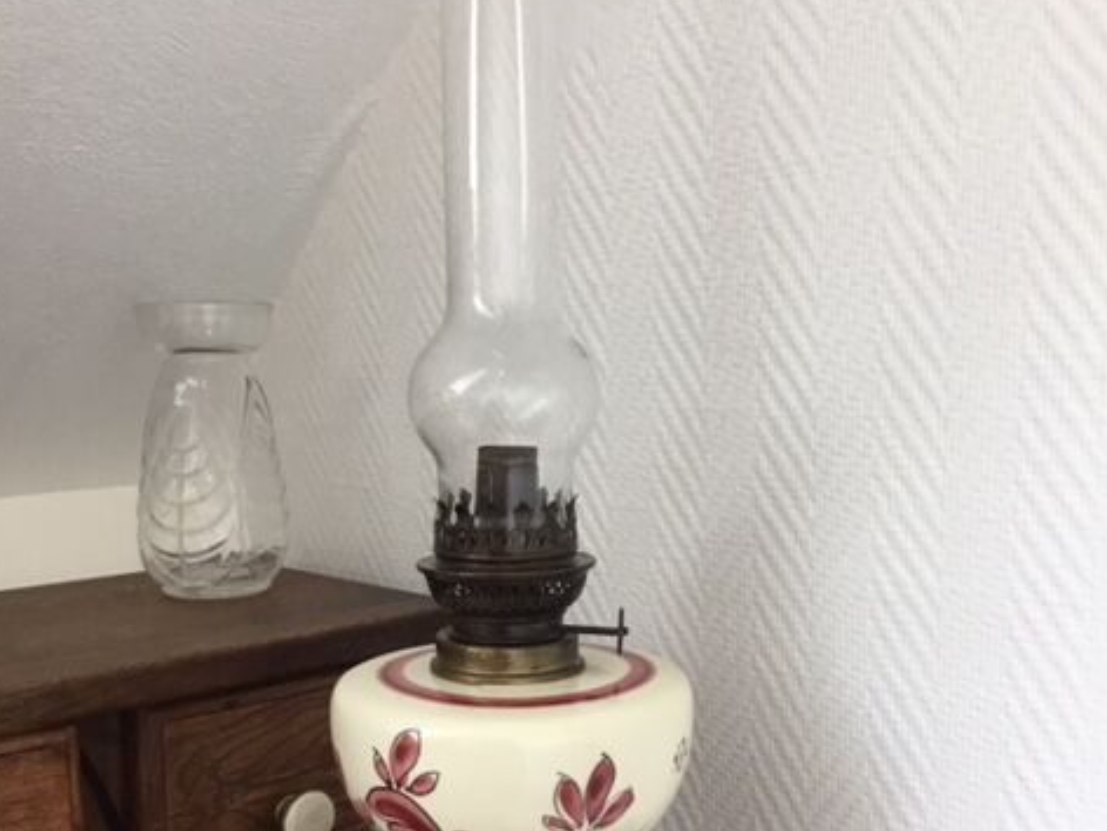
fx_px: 1343
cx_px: 549
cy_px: 531
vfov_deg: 34.1
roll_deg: +1.9
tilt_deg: -9.6
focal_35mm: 42
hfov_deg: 44.8
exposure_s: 1/33
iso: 50
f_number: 2.4
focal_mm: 3.3
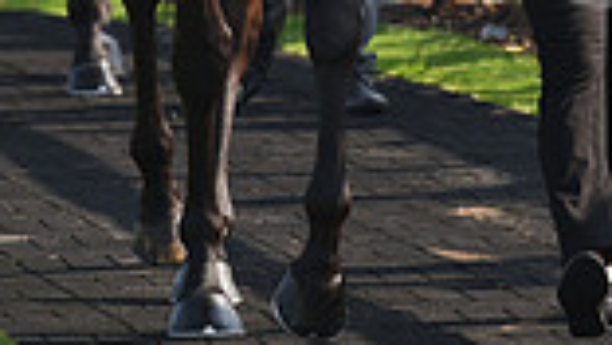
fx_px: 11042
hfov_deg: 3.2
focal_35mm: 680
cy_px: -276
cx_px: 604
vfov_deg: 1.8
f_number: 5.6
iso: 400
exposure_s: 1/1600
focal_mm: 175
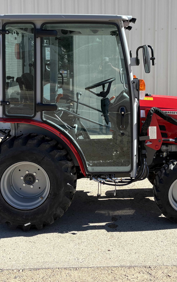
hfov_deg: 25.7
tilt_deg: -3.8
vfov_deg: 39.8
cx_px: 116
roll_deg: +0.6
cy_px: 96
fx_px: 386
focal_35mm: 50
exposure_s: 1/2012
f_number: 1.6
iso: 50
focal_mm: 5.96
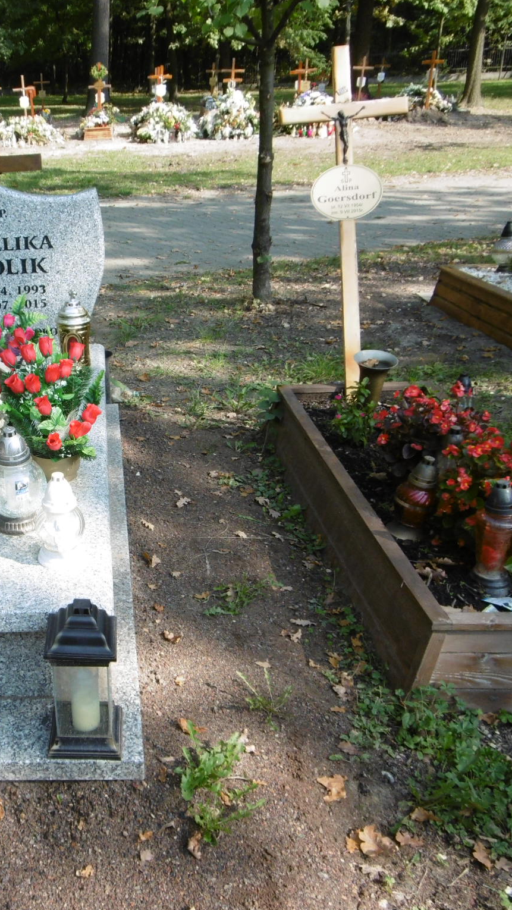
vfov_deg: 56.6
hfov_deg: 32.1
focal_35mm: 35
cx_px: 50
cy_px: 455
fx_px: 844
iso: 100
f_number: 3.1
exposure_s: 1/320
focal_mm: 4.3
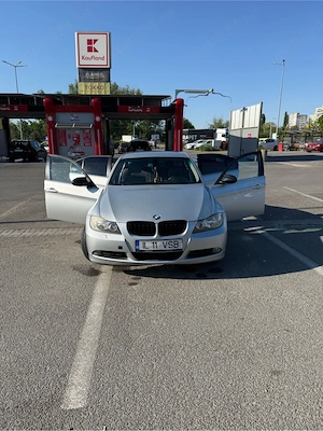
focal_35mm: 24
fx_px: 299
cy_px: 216
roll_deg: +0.4
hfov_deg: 56.8
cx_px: 162
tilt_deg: -13.6
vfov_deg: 71.6
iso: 125
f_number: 1.78
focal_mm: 6.76
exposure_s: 1/5319
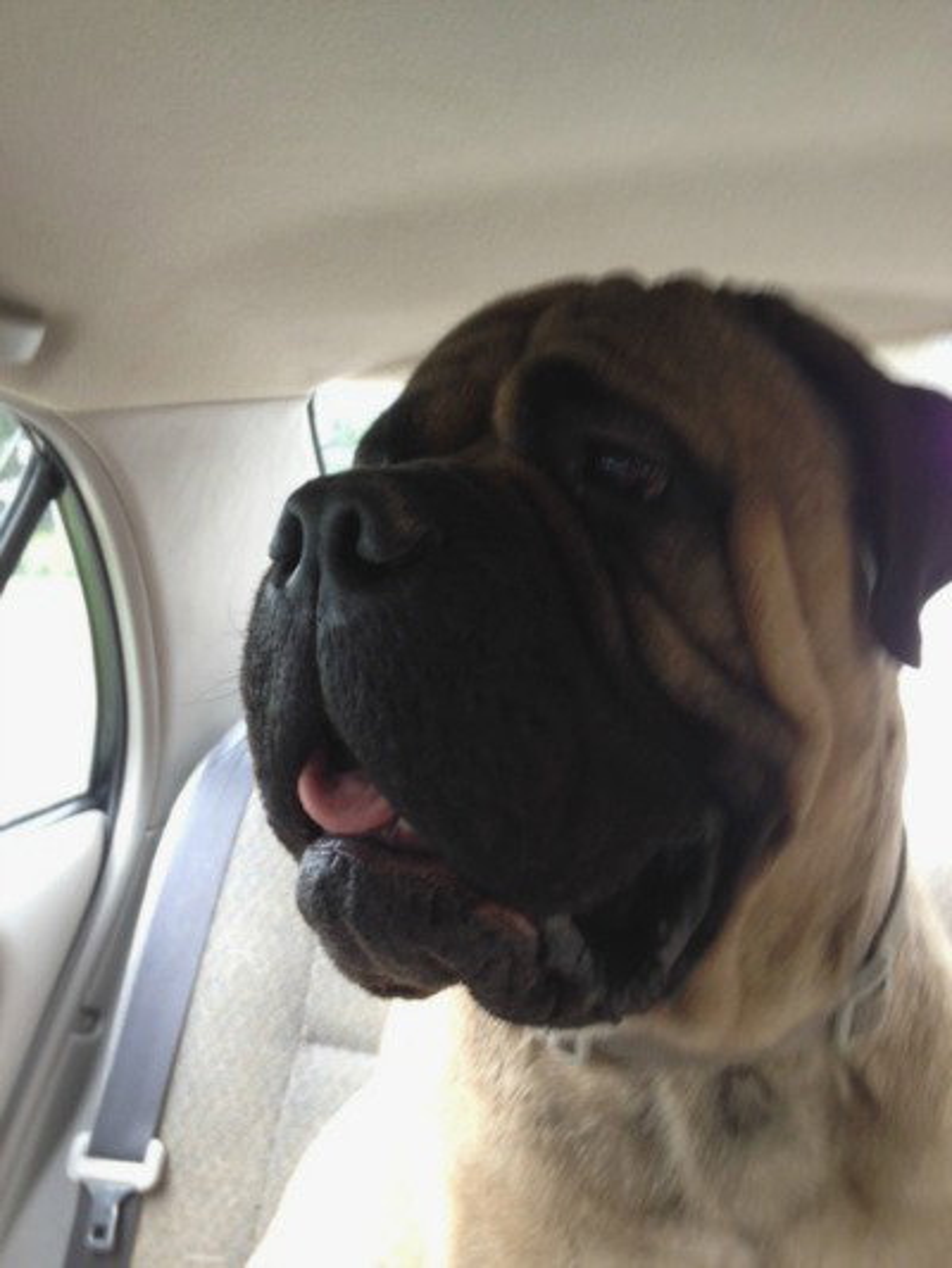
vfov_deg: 52.6
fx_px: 1283
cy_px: 634
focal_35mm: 35
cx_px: 476
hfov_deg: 40.7
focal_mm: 4.28
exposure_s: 1/30
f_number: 2.4
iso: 50
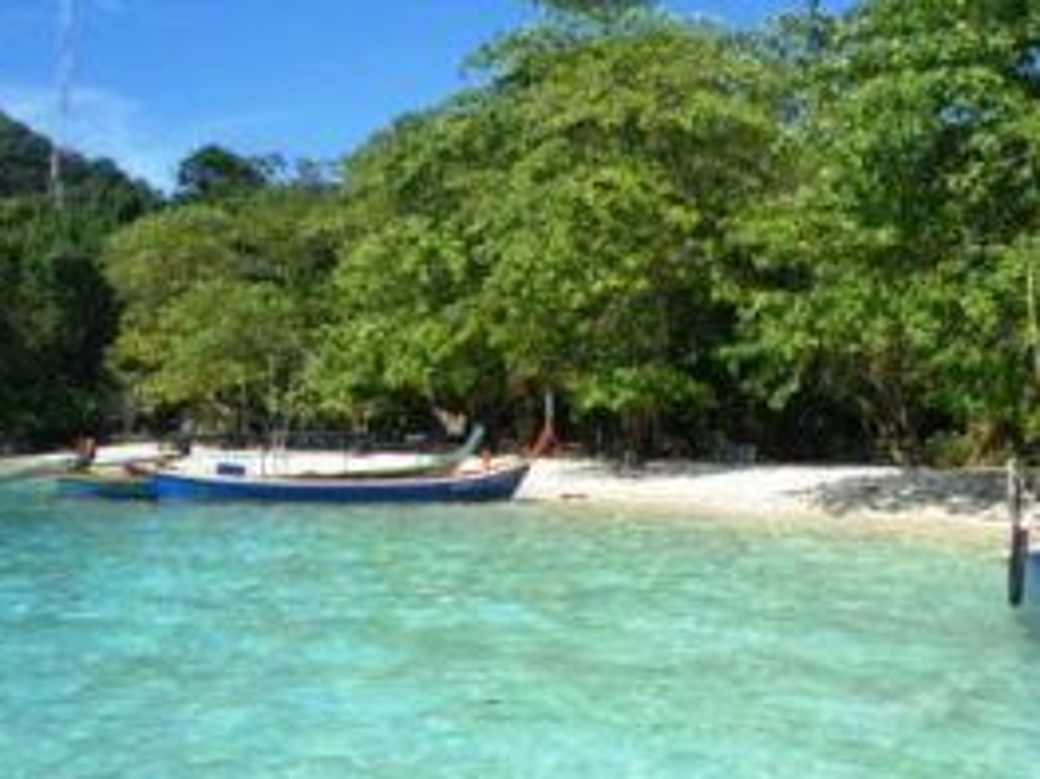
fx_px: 1201
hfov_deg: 45.9
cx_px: 716
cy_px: 431
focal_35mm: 40
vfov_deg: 35.9
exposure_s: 1/80
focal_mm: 5
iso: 80
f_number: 11
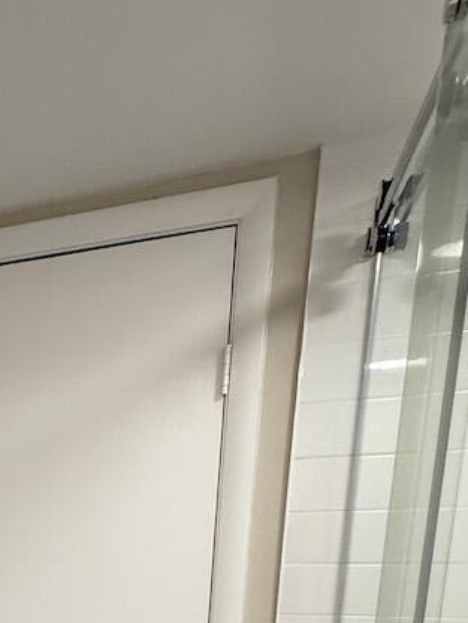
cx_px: -120
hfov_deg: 28.4
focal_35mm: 43
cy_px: 708
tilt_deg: -12.4
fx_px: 775
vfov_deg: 36.2
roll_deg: +0.4
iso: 250
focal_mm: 2.22
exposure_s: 1/101
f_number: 2.2
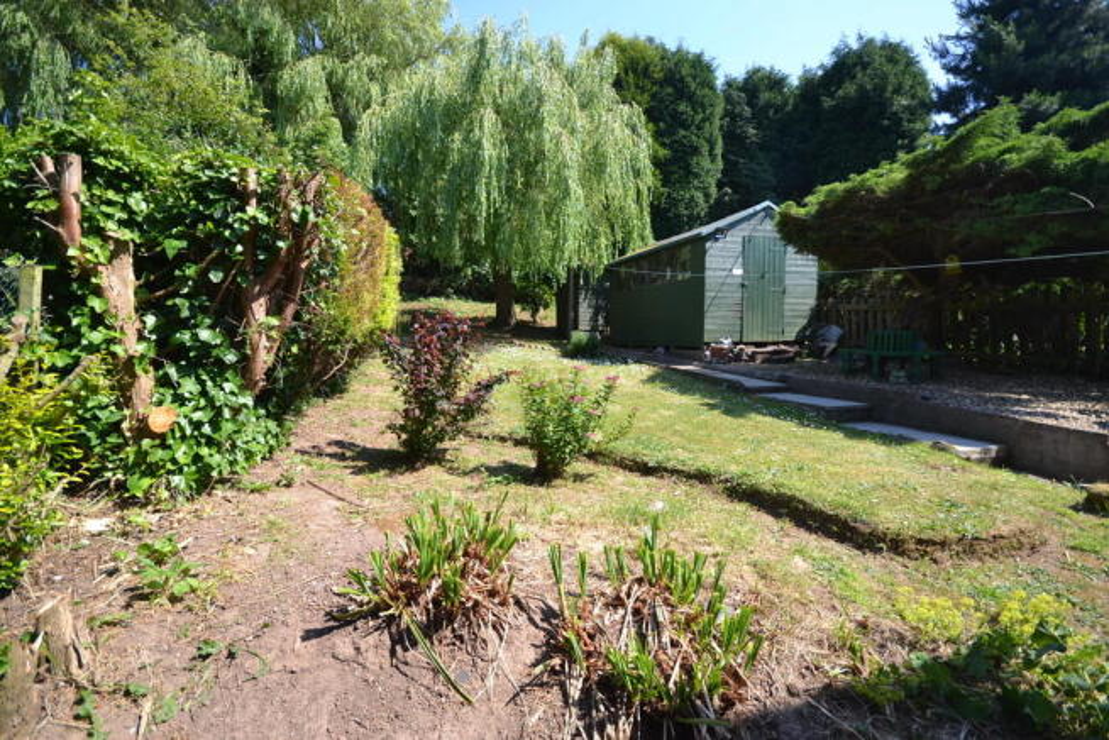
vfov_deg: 77.4
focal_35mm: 15
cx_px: 554
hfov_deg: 100.4
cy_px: 370
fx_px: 462
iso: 100
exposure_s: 1/160
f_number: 6.3
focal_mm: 10
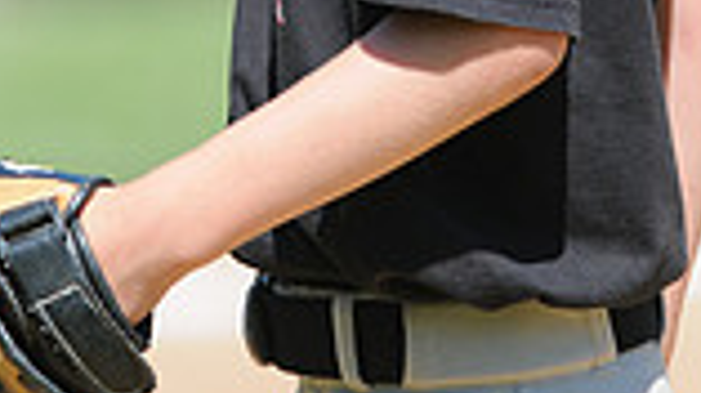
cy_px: -395
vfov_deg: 0.7
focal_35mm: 1738
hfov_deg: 1.2
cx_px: 348
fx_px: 32278
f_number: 4
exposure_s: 1/1000
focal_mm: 300
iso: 200
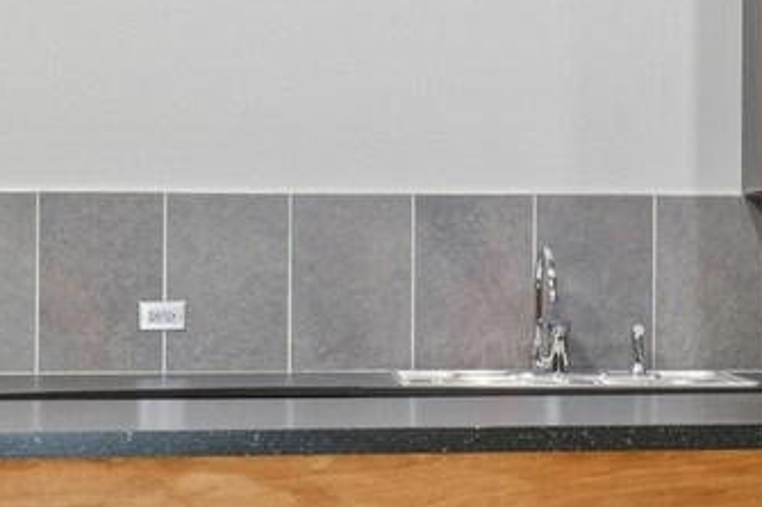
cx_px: 631
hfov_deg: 17.5
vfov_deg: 11.8
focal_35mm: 116
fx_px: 2454
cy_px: 286
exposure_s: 1/15
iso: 400
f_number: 8
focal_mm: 24
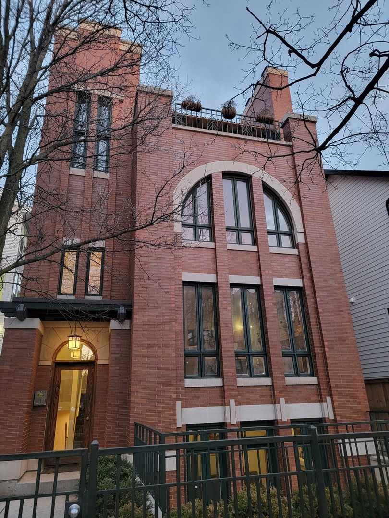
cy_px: 259
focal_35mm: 24
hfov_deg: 56.8
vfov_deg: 71.6
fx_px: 360
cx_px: 194
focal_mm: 6.7
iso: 200
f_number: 1.8
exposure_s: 1/60
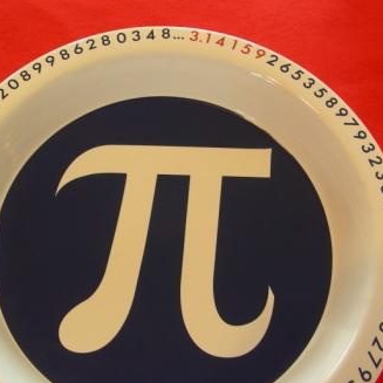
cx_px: 162
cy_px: 191
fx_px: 576
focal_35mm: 46
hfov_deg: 36.7
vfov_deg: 36.8
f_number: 3.5
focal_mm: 6.3
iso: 50
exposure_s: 1/9.5
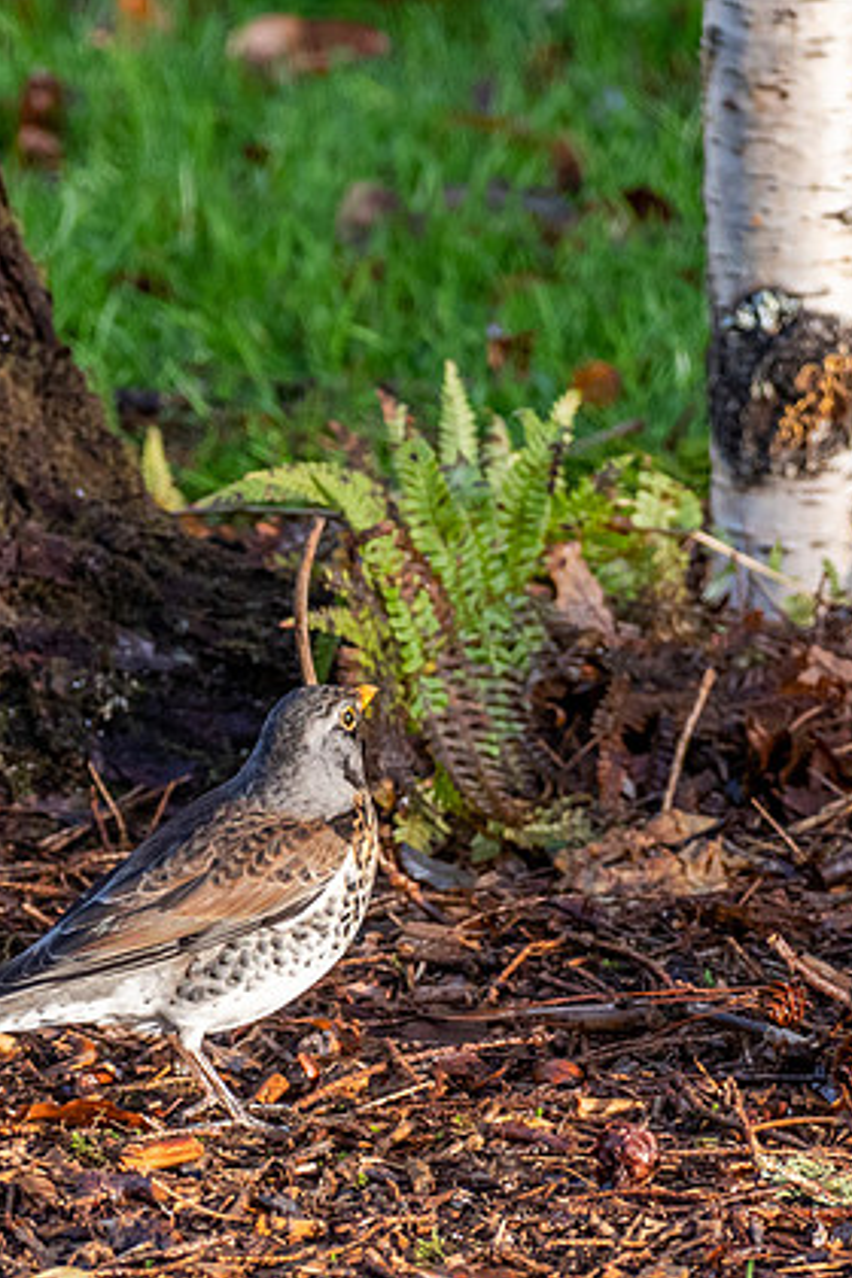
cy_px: 769
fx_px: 44336
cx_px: 371
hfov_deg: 1.1
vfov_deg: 1.7
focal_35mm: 1249
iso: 800
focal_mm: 300
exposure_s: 1/640
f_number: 4.5
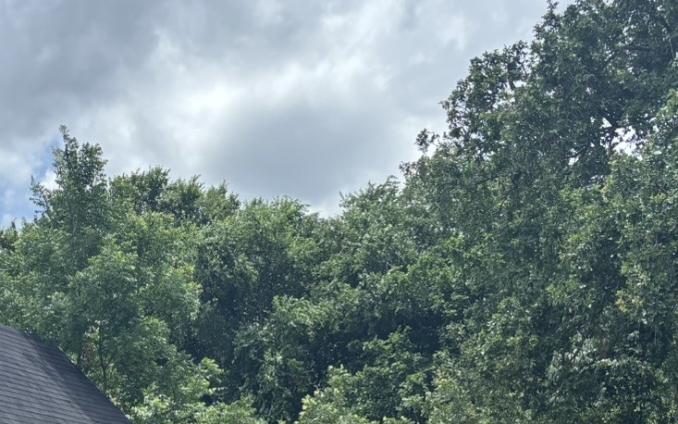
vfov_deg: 16.1
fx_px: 1423
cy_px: 536
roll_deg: +0.1
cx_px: 121
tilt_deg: +0.3
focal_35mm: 77
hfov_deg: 26.2
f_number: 1.6
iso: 50
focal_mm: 5.96
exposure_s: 1/2639
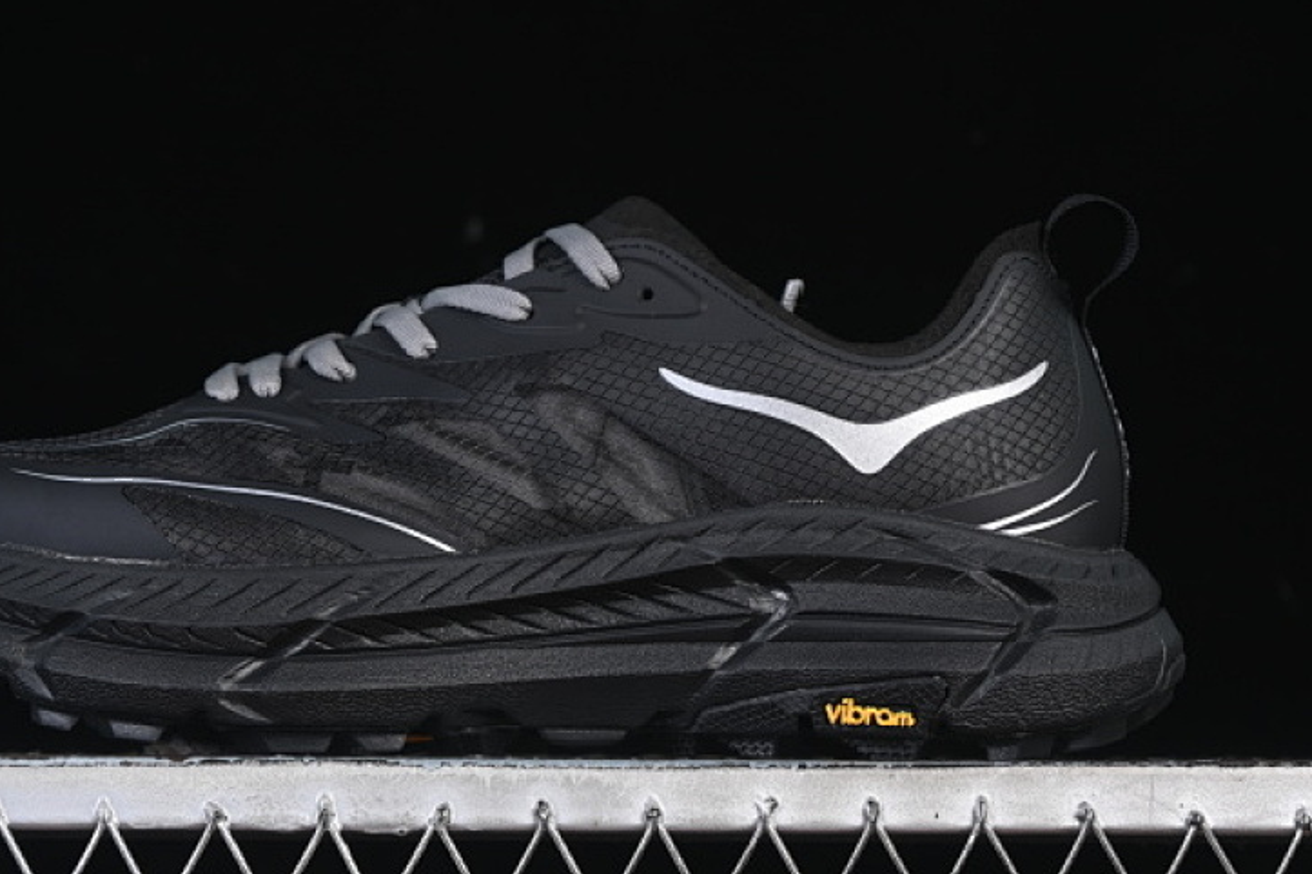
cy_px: 352
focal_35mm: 112
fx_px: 4081
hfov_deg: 18.2
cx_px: 512
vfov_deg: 12.2
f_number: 6.3
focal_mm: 50
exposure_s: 1/50
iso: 160
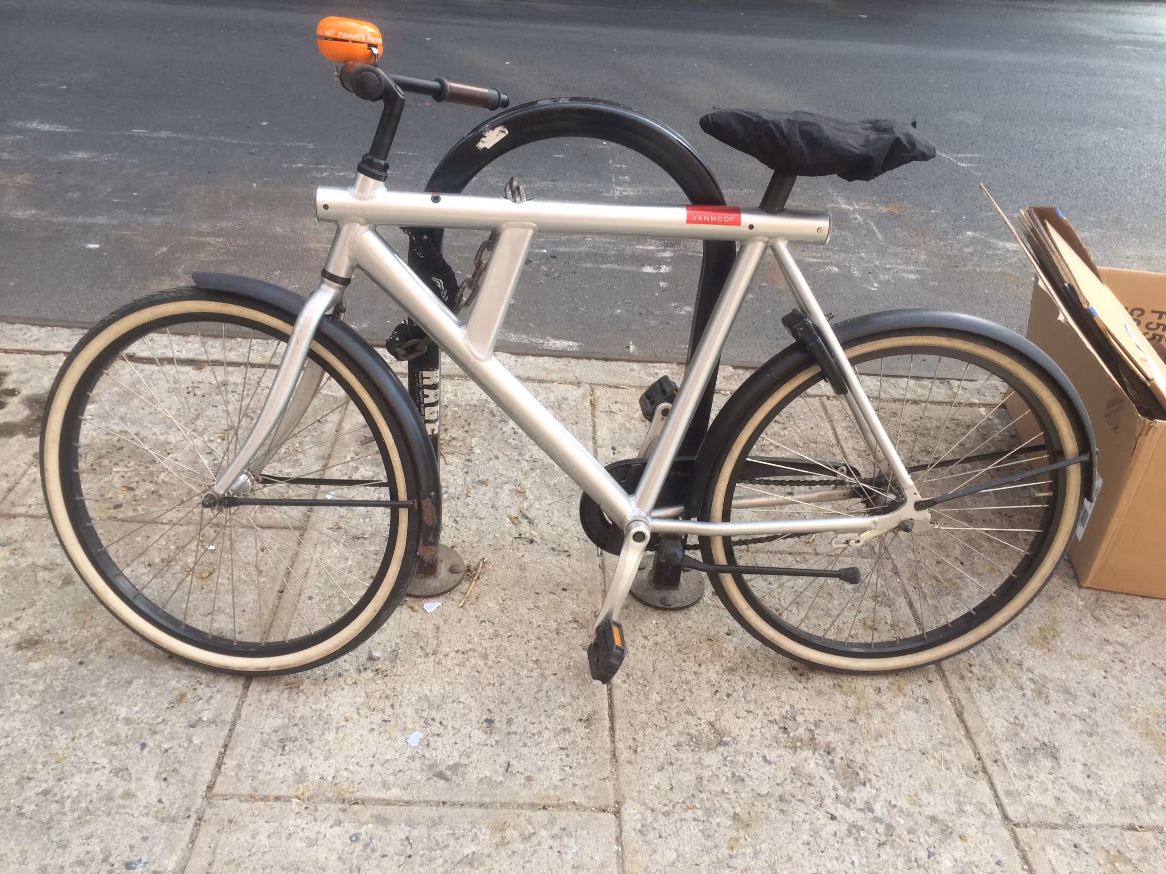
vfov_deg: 48.2
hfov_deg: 61.7
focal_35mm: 29
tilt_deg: -34.7
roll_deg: -3.3
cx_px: 583
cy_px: 437
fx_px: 977
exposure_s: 1/139
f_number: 2.2
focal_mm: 4.15
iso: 32
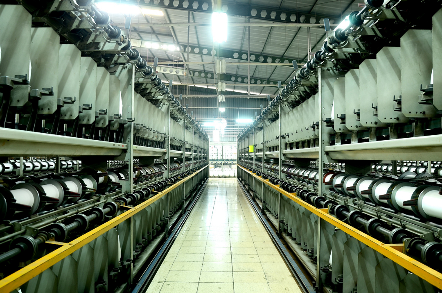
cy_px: 146
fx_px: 331
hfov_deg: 67.5
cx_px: 221
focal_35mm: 27
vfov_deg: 47.7
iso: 100
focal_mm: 18
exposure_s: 4
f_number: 8
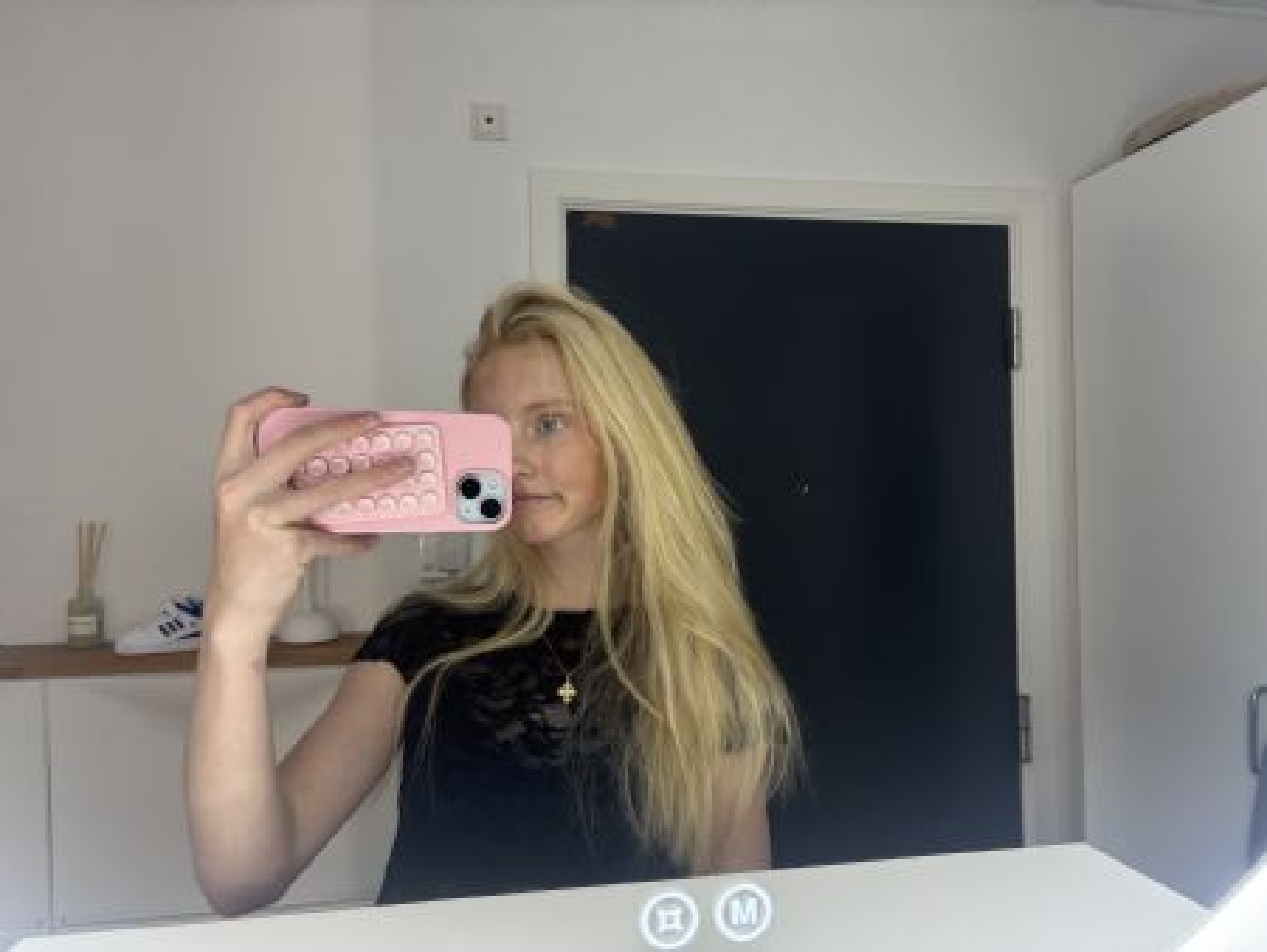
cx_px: 634
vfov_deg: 53.1
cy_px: 476
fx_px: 952
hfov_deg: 67.3
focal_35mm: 26
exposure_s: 1/50
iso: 80
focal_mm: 5.96
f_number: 1.6
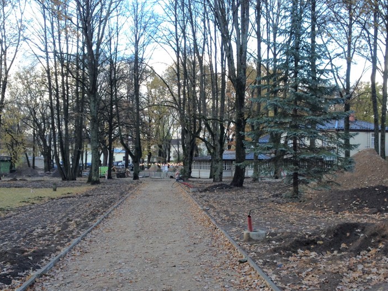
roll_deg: -1.1
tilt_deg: -1.6
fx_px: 572
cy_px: 174
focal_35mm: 51
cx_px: 208
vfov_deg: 28.5
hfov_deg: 37.5
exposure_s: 1/140
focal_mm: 4.28
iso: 50
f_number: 2.4
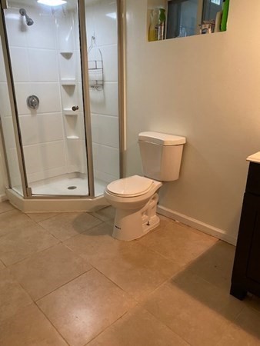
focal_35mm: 26
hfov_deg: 53.1
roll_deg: +0.4
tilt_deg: -17.0
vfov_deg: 67.3
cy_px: 173
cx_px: 130
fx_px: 260
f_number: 1.8
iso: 160
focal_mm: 4.25
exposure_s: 1/60
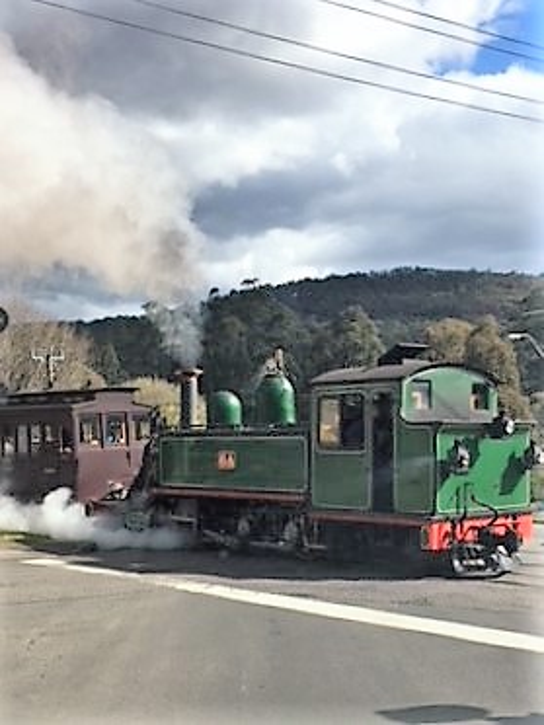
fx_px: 608
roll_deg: +2.8
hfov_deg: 48.2
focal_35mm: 29
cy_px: 362
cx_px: 272
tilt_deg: -1.4
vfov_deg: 61.7
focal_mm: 4.15
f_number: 2.2
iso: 25
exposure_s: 1/1425
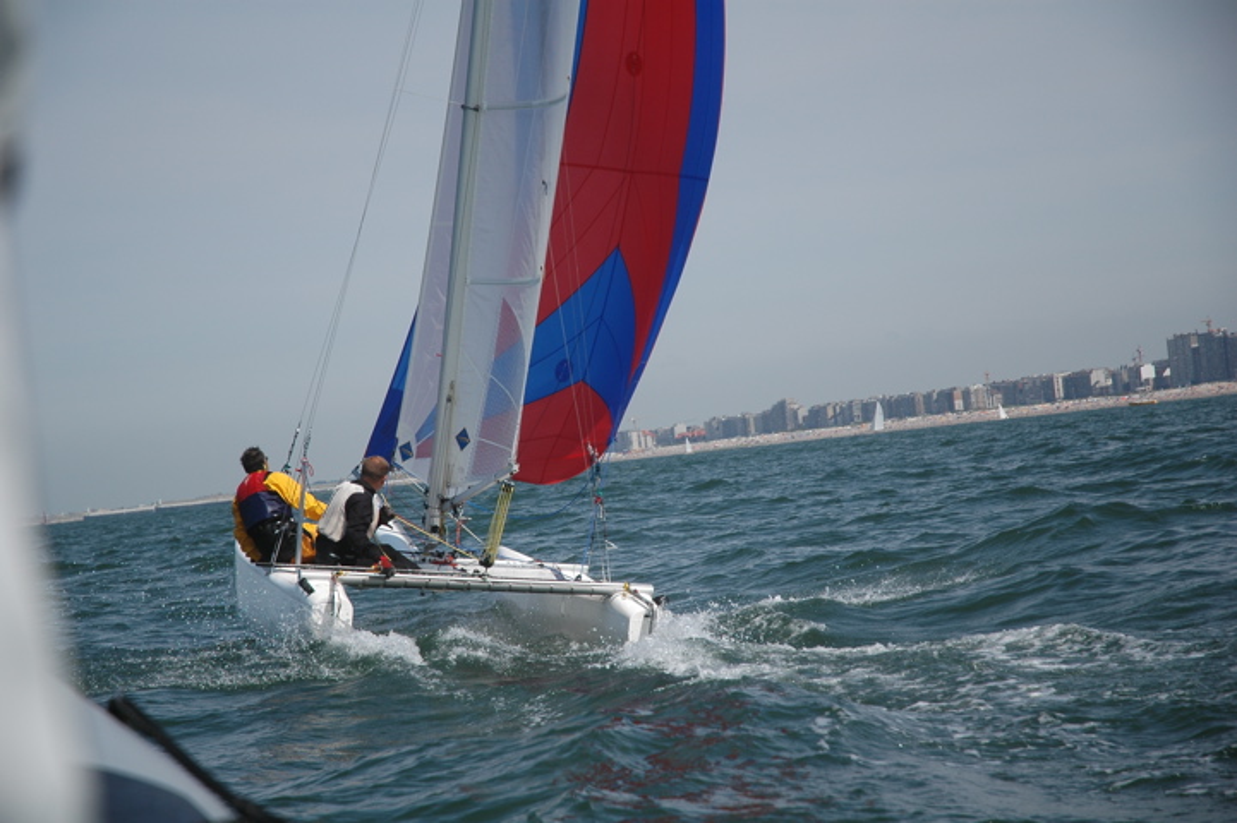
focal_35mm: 105
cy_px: 412
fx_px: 3606
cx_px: 618
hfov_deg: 19.5
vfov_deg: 13.0
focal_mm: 70
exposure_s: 1/1600
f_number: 4.5
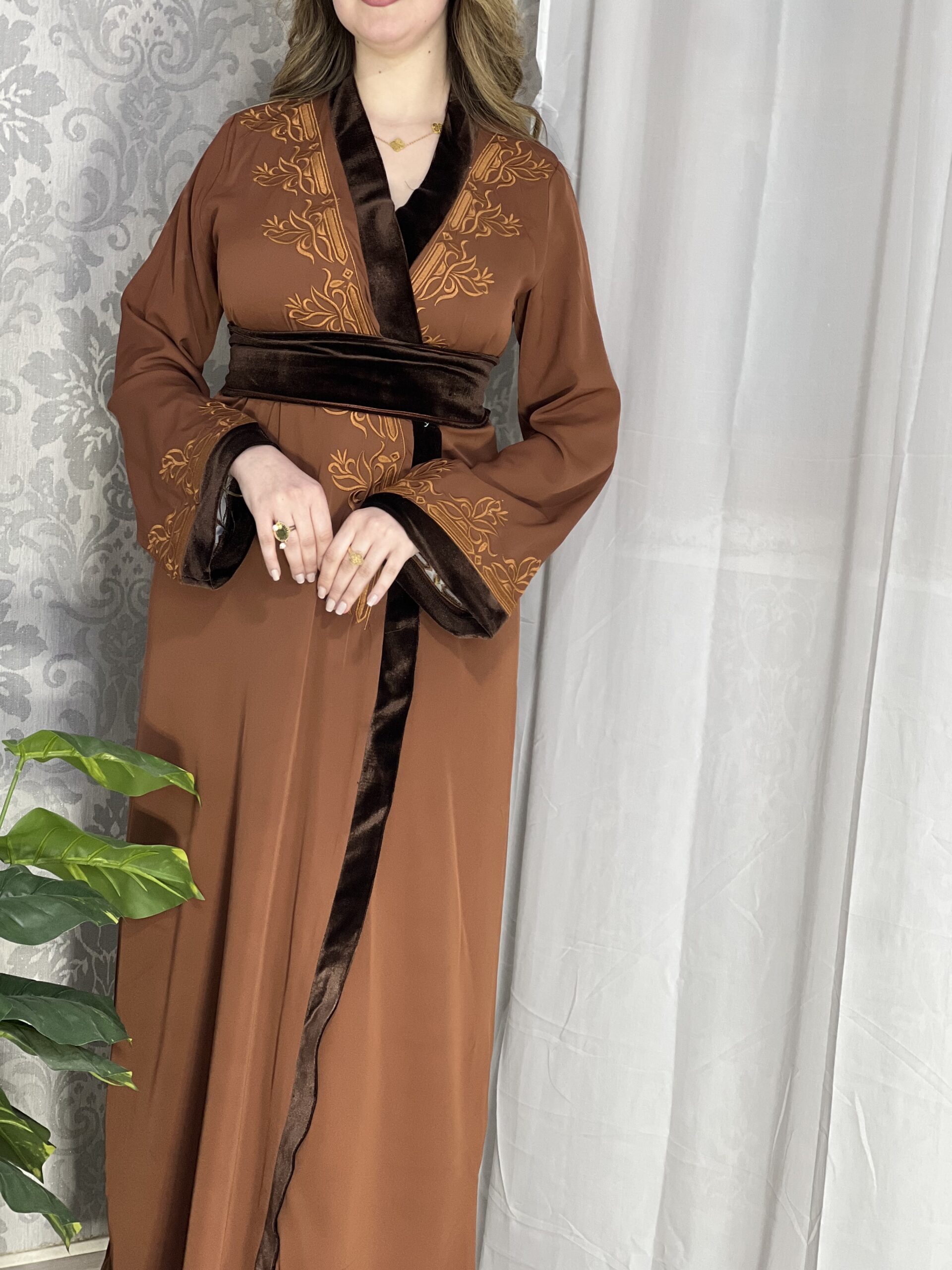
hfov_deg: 19.1
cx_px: 476
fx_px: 2824
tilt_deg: -3.7
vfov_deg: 25.3
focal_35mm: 77
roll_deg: -3.3
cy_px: 635
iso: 125
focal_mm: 9
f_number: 2.8
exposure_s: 1/50
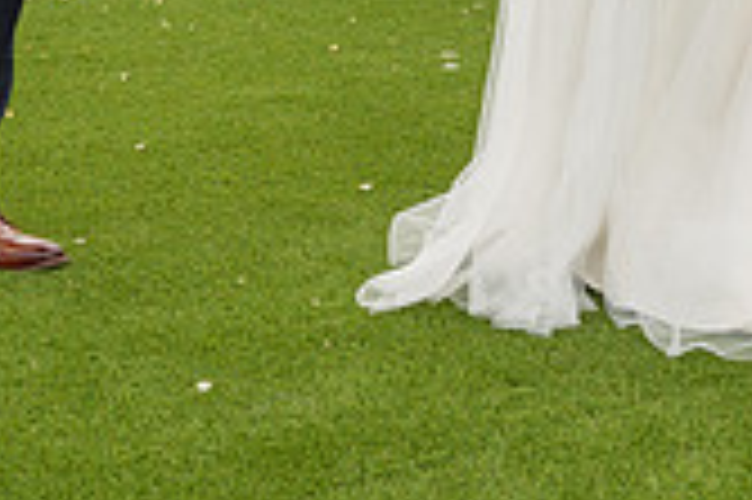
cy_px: -345
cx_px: 572
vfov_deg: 9.9
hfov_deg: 15.5
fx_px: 2755
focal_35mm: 132
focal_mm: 38
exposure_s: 1/250
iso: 200
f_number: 5.6
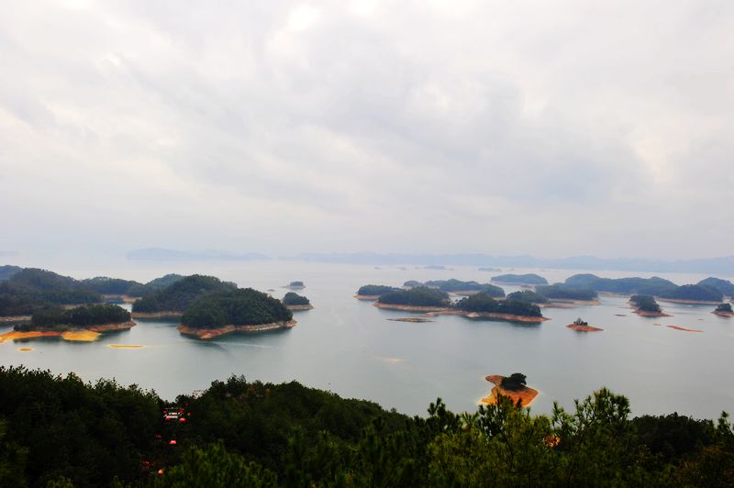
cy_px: 244
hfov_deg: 60.3
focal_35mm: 31
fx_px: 632
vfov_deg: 42.3
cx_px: 367
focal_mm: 31
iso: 200
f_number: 9
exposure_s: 1/320
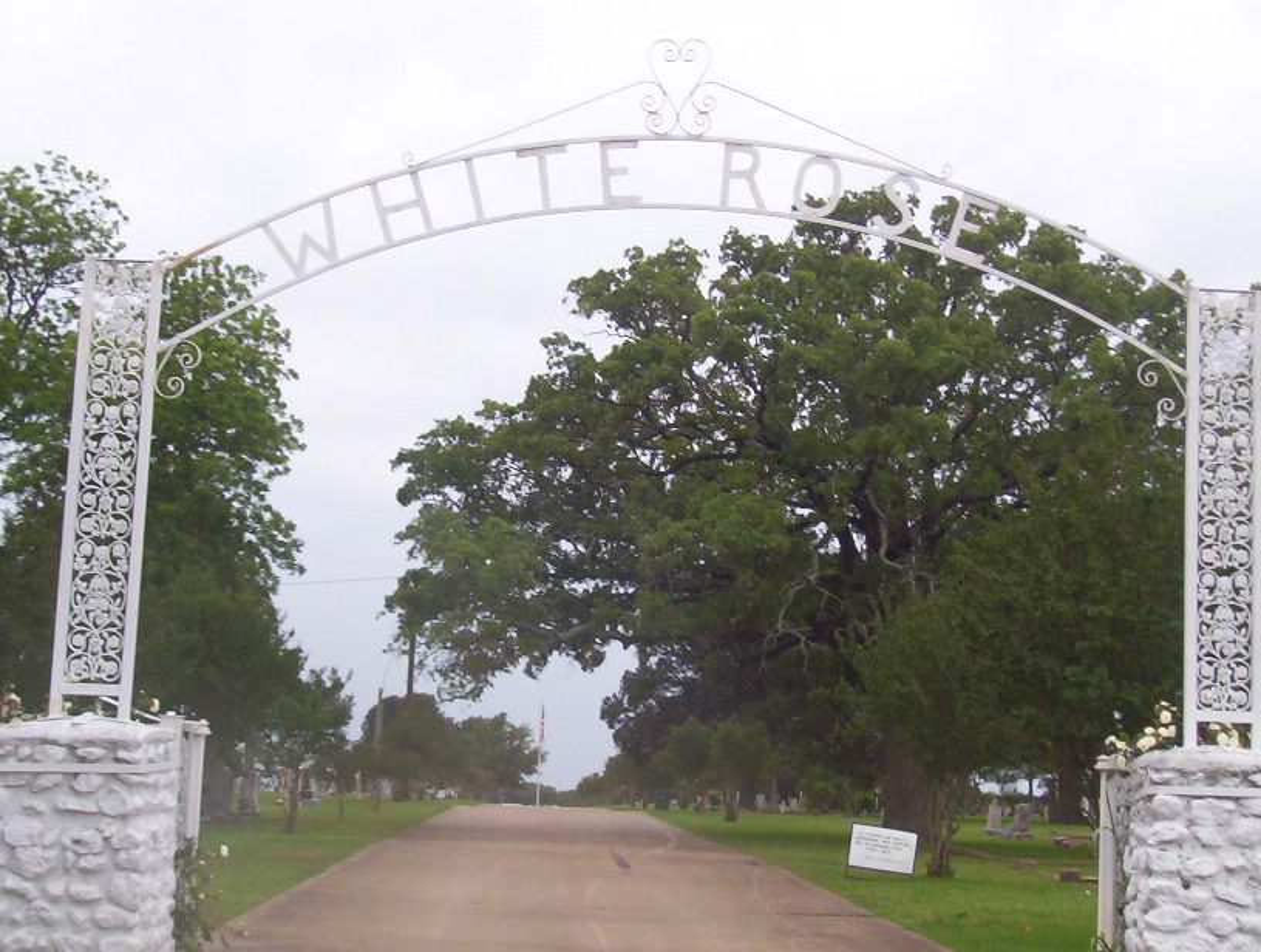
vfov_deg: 23.0
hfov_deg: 30.2
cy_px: 476
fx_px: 2337
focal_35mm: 64
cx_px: 630
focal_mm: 9.98
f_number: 3.54
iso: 100
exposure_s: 1/156
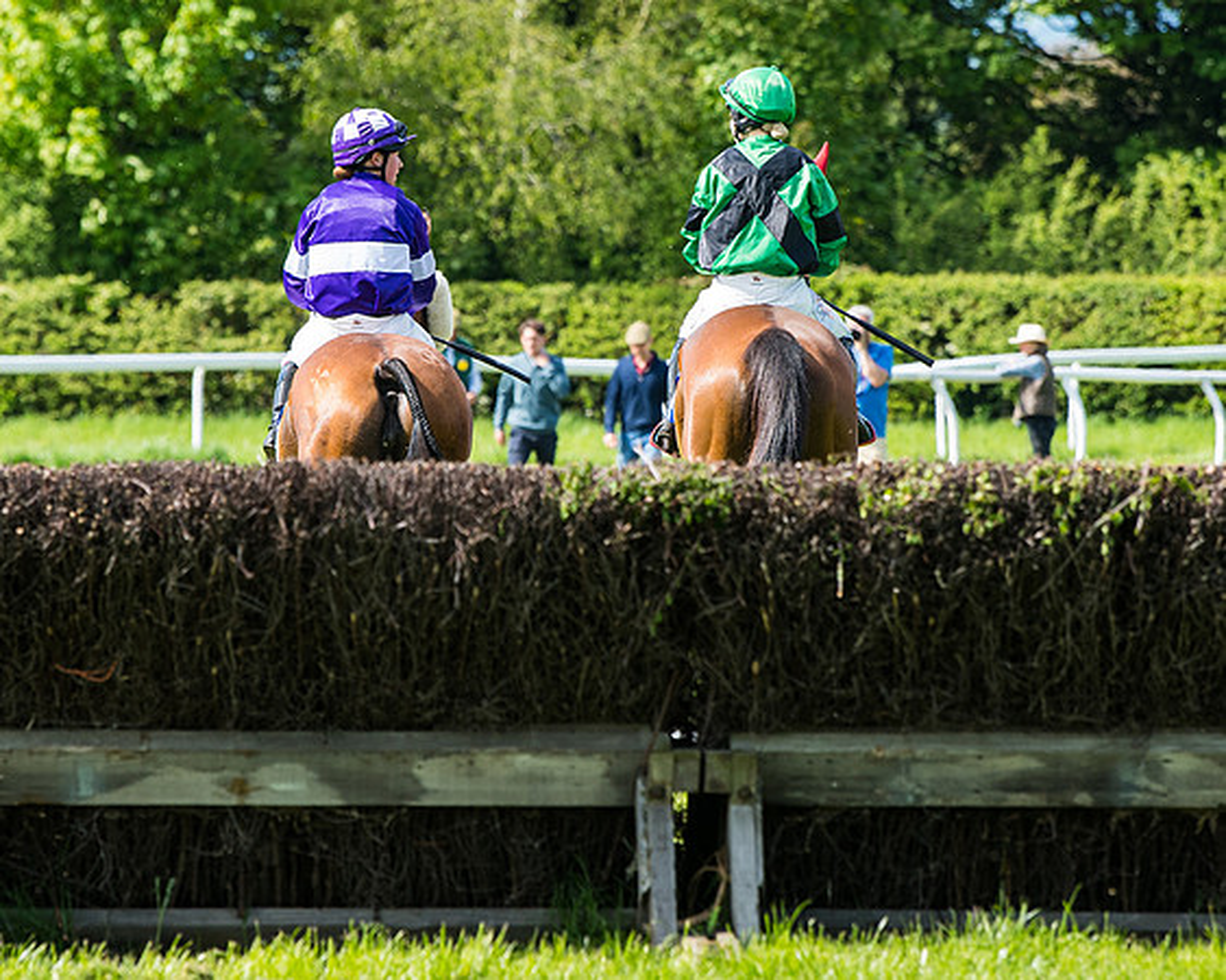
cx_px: 570
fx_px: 14333
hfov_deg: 4.9
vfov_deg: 3.9
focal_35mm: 395
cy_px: 513
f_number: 5
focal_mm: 200
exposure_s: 1/800
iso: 400
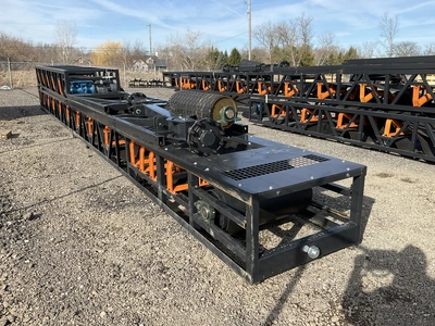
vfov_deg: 48.2
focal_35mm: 29
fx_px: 364
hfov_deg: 61.7
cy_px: 163
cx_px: 218
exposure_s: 1/1098
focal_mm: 3
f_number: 1.8
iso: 25
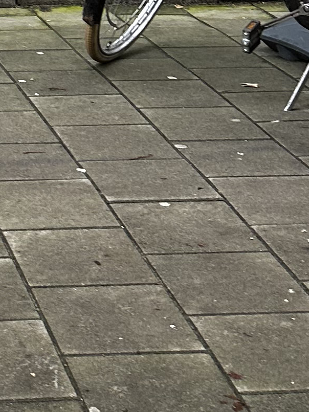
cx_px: -241
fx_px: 1464
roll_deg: +0.6
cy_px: -440
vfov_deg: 13.5
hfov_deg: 11.2
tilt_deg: +7.3
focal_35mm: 123
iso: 100
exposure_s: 1/121
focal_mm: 6.86
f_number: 1.78
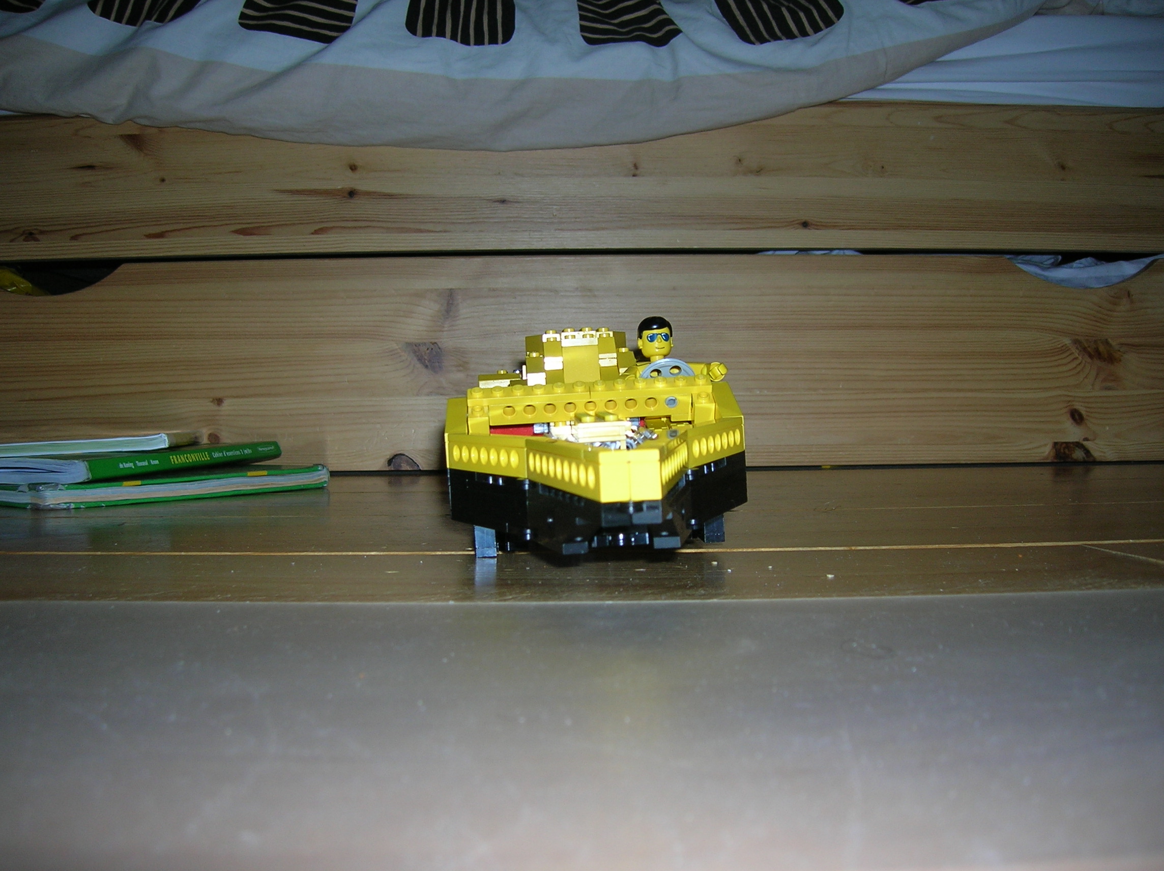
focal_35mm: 34
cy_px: 436
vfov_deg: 41.7
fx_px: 1142
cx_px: 582
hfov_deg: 54.0
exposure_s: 1/60.1
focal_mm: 5.7
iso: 50
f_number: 2.9
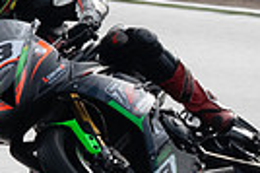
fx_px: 31155
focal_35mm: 4319
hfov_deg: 0.5
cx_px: -57
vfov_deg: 0.3
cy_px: 75
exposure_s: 1/400
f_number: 13
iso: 400
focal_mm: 600
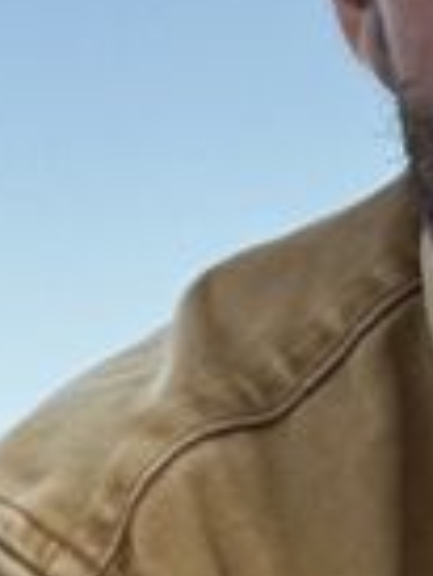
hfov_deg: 10.8
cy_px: -46
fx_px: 2181
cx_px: 715
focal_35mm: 131
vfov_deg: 14.7
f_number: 2.2
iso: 100
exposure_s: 1/60
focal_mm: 2.71
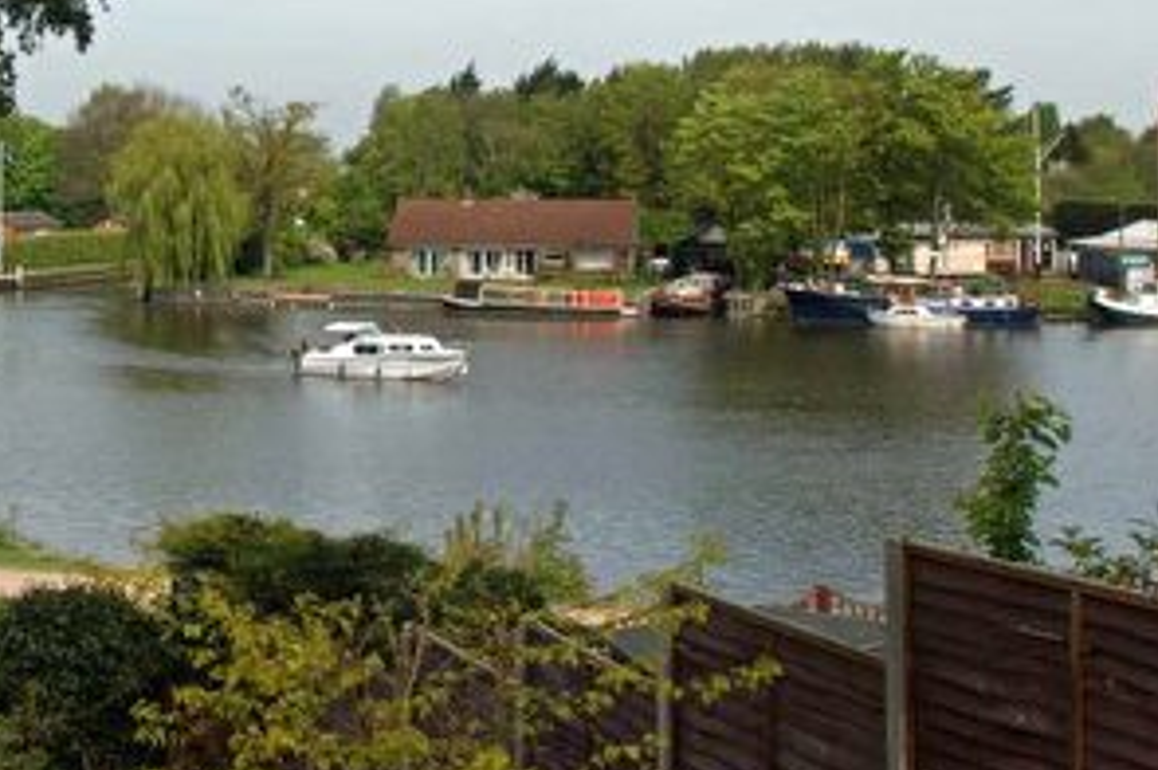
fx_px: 1831
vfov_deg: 23.5
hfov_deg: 32.5
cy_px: 200
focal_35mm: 57
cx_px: 27
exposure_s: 1/80
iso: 100
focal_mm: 16
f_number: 11
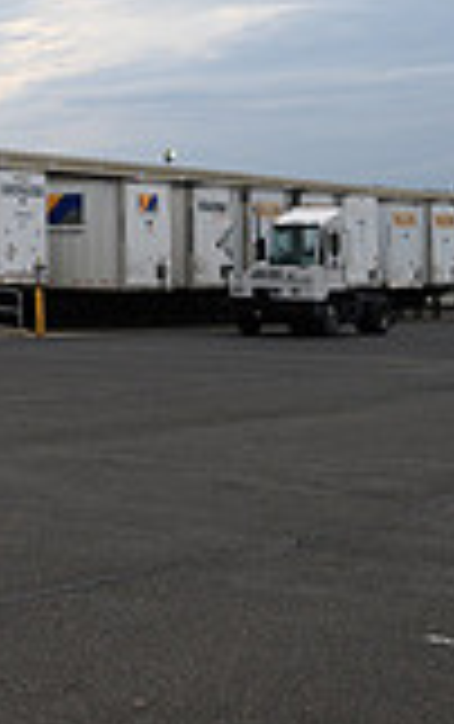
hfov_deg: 13.6
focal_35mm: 88
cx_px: -324
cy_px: 103
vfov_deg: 23.1
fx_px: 1737
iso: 400
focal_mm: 24
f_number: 4
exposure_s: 1/80
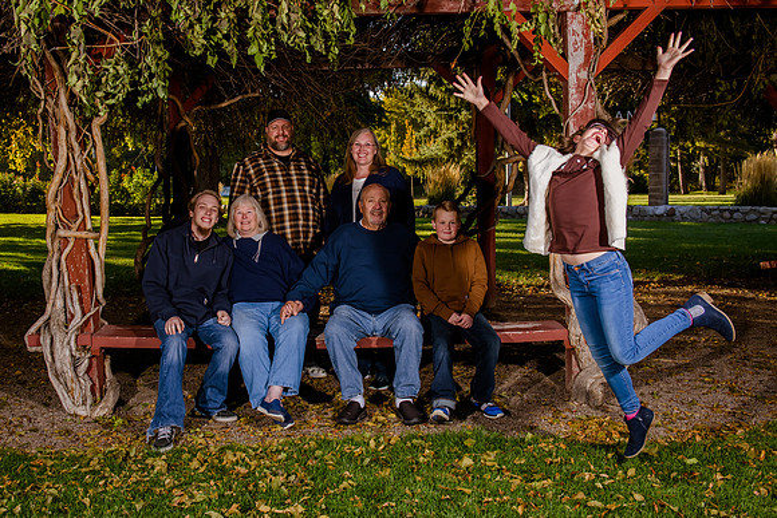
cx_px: 316
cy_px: 249
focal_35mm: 38
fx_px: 824
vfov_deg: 34.9
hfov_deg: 50.2
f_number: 8
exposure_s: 1/200
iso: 500
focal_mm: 32
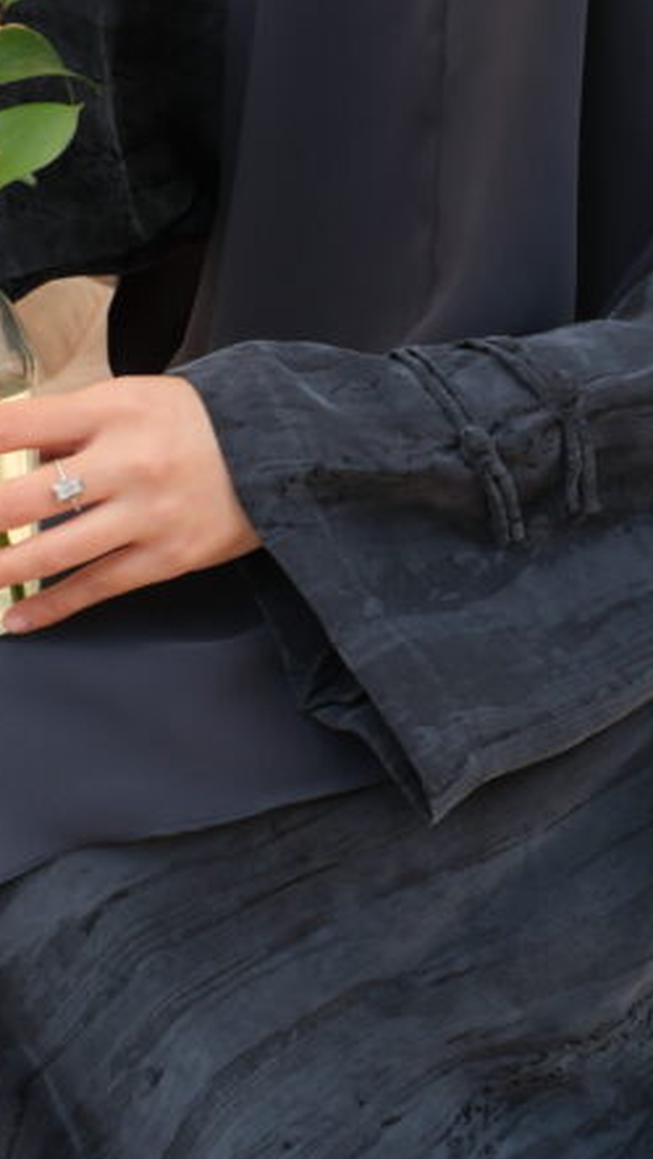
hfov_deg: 10.7
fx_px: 3474
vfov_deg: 18.9
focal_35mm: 113
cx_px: 580
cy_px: 438
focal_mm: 35
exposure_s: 1/250
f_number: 6.4
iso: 320
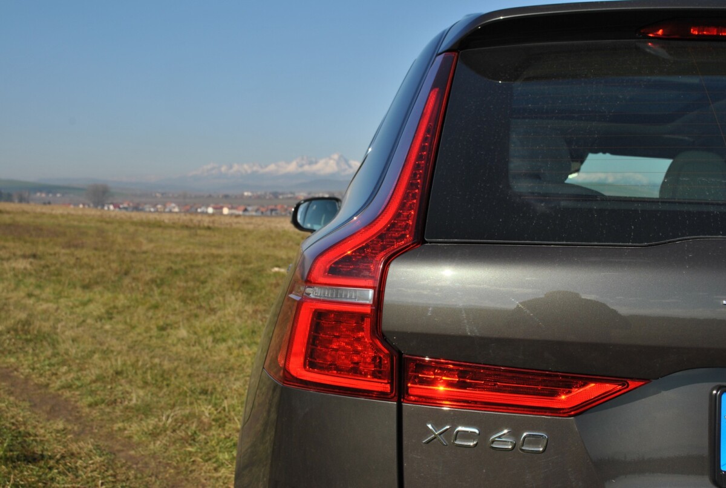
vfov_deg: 31.0
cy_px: 244
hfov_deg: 44.9
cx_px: 363
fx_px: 879
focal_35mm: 44
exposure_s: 1/320
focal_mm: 29
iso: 100
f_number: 9
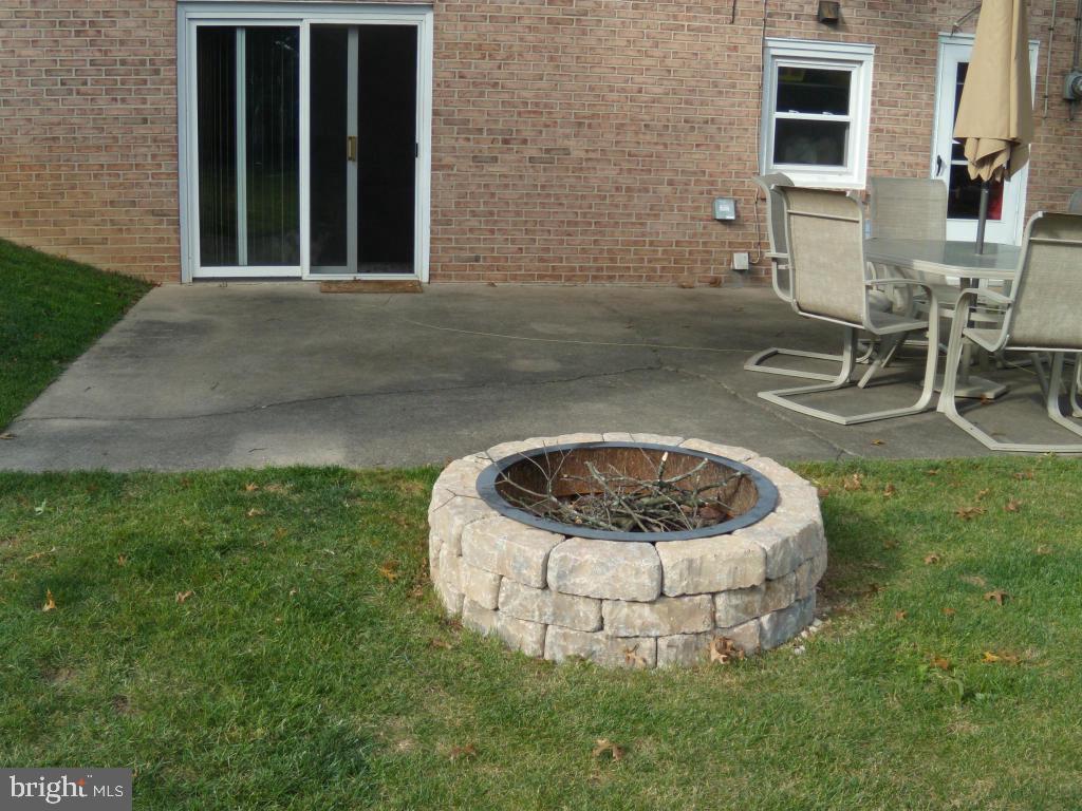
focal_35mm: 36
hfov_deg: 51.4
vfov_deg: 39.7
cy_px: 406
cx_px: 541
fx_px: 1125
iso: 80
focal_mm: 6.4
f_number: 3.6
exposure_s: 1/160
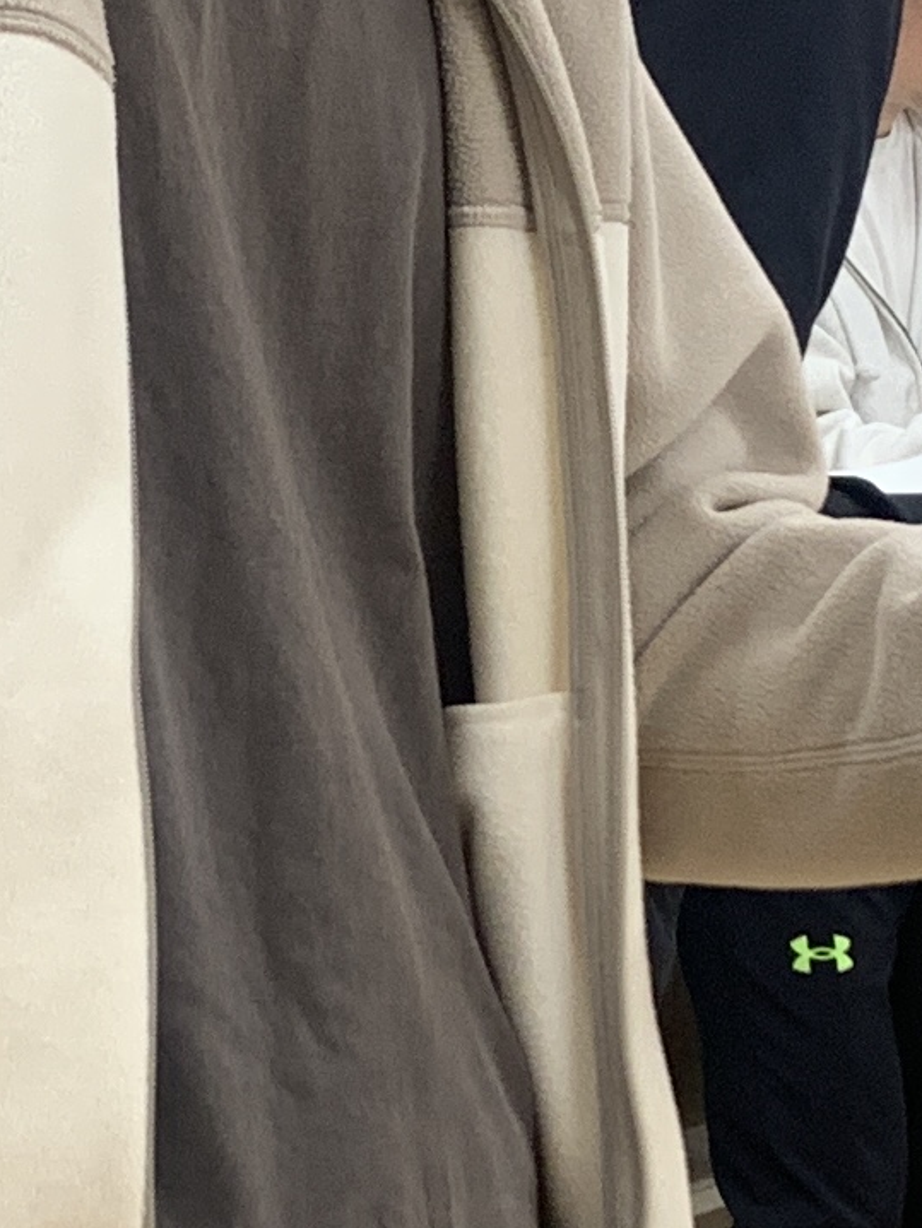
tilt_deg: -7.9
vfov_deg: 13.5
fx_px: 5182
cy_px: 694
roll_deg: -2.2
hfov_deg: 10.2
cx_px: 318
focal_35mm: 146
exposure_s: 1/92
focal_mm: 4.25
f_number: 1.8
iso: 100
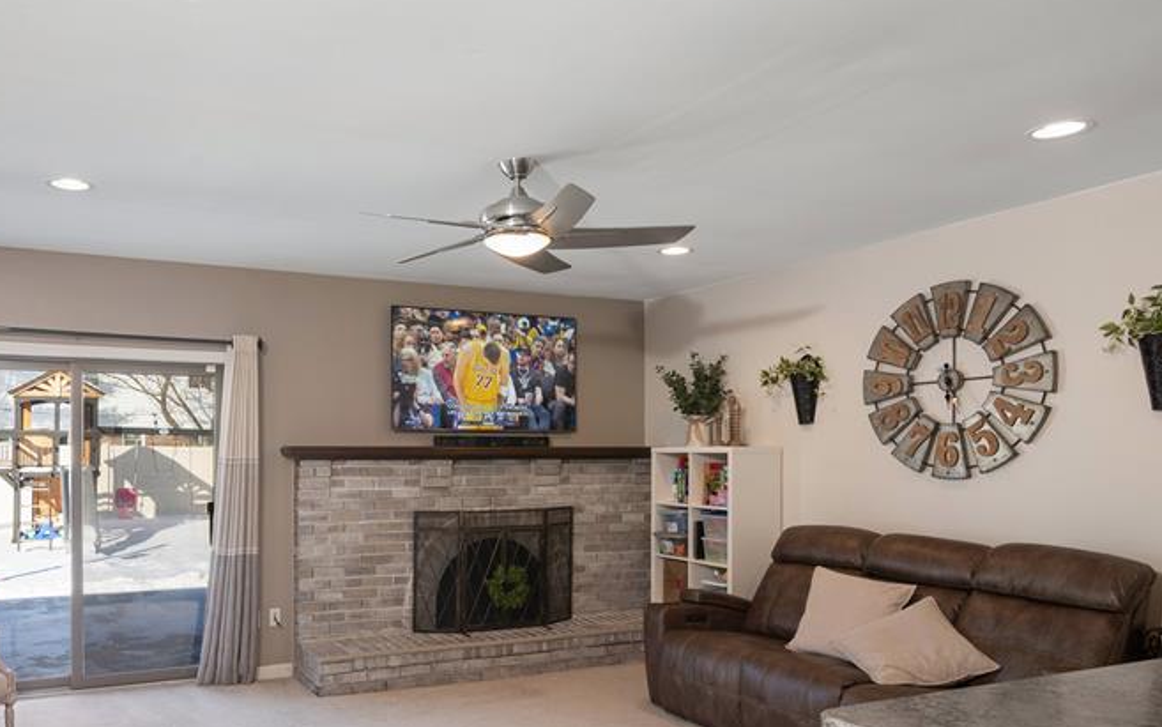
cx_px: 430
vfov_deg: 45.6
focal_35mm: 27
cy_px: 464
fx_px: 855
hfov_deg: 67.2
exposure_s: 1/60
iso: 320
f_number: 8
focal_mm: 17
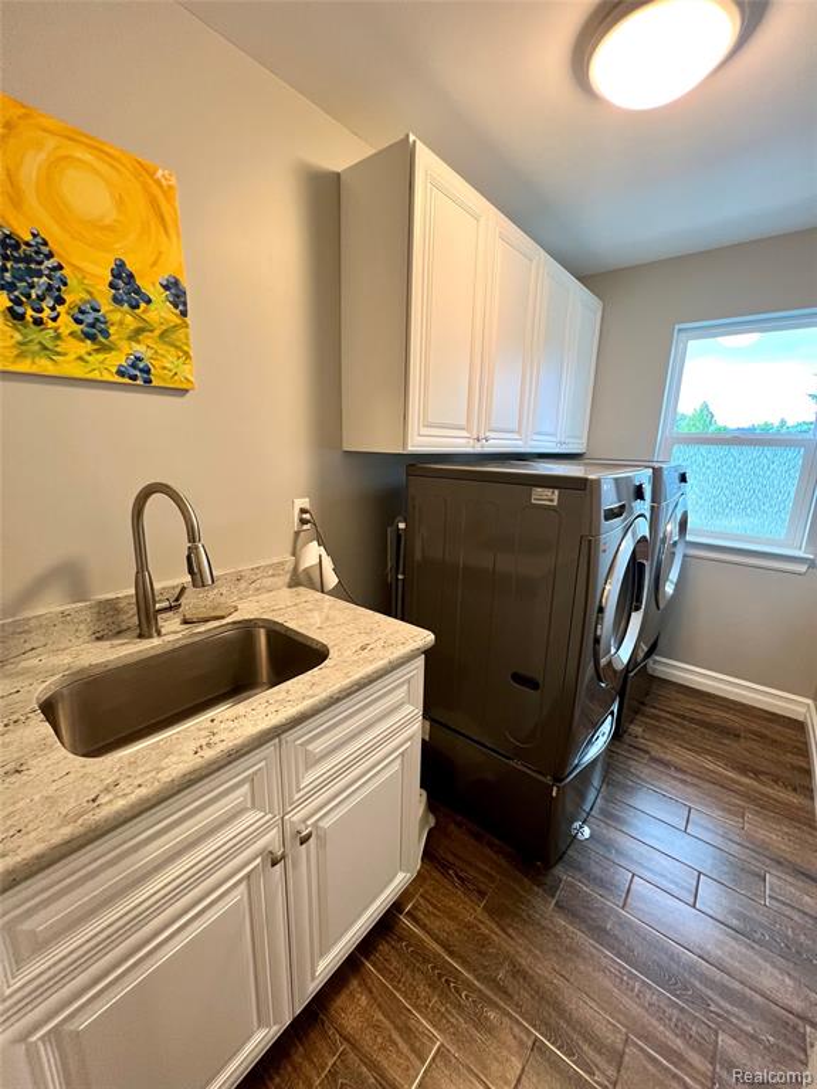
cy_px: 544
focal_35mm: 13
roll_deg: -0.3
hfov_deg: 89.9
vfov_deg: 106.2
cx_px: 408
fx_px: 409
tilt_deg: -15.0
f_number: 1.8
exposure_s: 1/60
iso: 250
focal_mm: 1.57
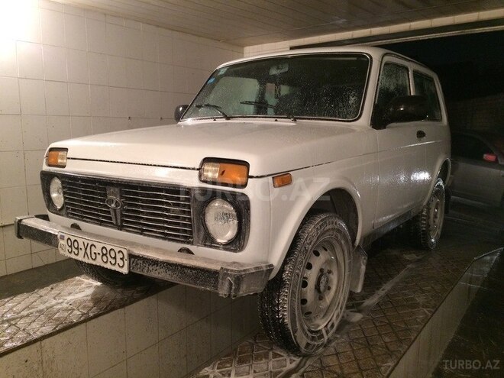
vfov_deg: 48.2
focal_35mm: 29
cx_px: 252
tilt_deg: -10.5
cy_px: 189
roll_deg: -0.4
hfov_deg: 61.7
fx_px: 422
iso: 320
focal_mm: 4.15
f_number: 2.2
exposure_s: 1/20
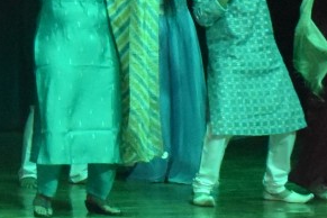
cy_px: -120
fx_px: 2425
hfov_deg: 7.3
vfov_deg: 5.1
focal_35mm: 267
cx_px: -391
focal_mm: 32
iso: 6400
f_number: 11
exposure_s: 1/125
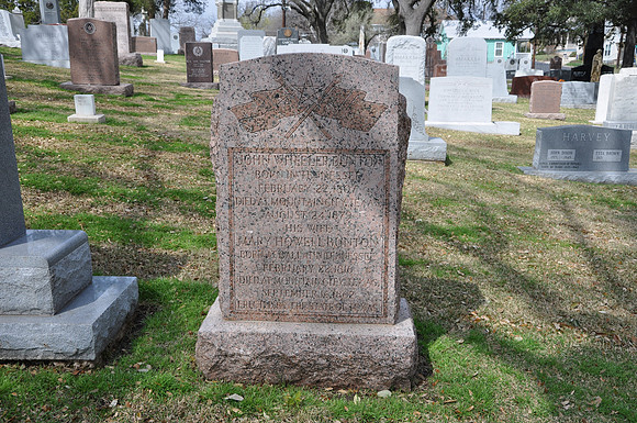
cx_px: 318
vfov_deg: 36.8
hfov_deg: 53.2
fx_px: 636
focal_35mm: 36
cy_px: 212
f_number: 6.3
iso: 200
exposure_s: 1/160
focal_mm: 24
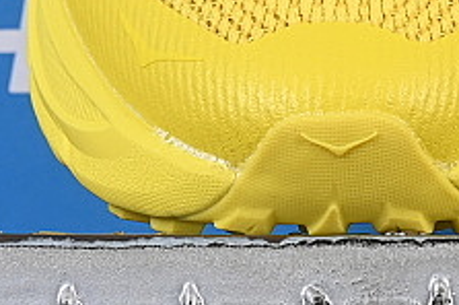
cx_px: 632
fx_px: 4634
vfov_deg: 3.7
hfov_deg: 5.6
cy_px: -223
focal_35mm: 364
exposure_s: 1/80
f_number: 8
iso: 160
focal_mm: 50
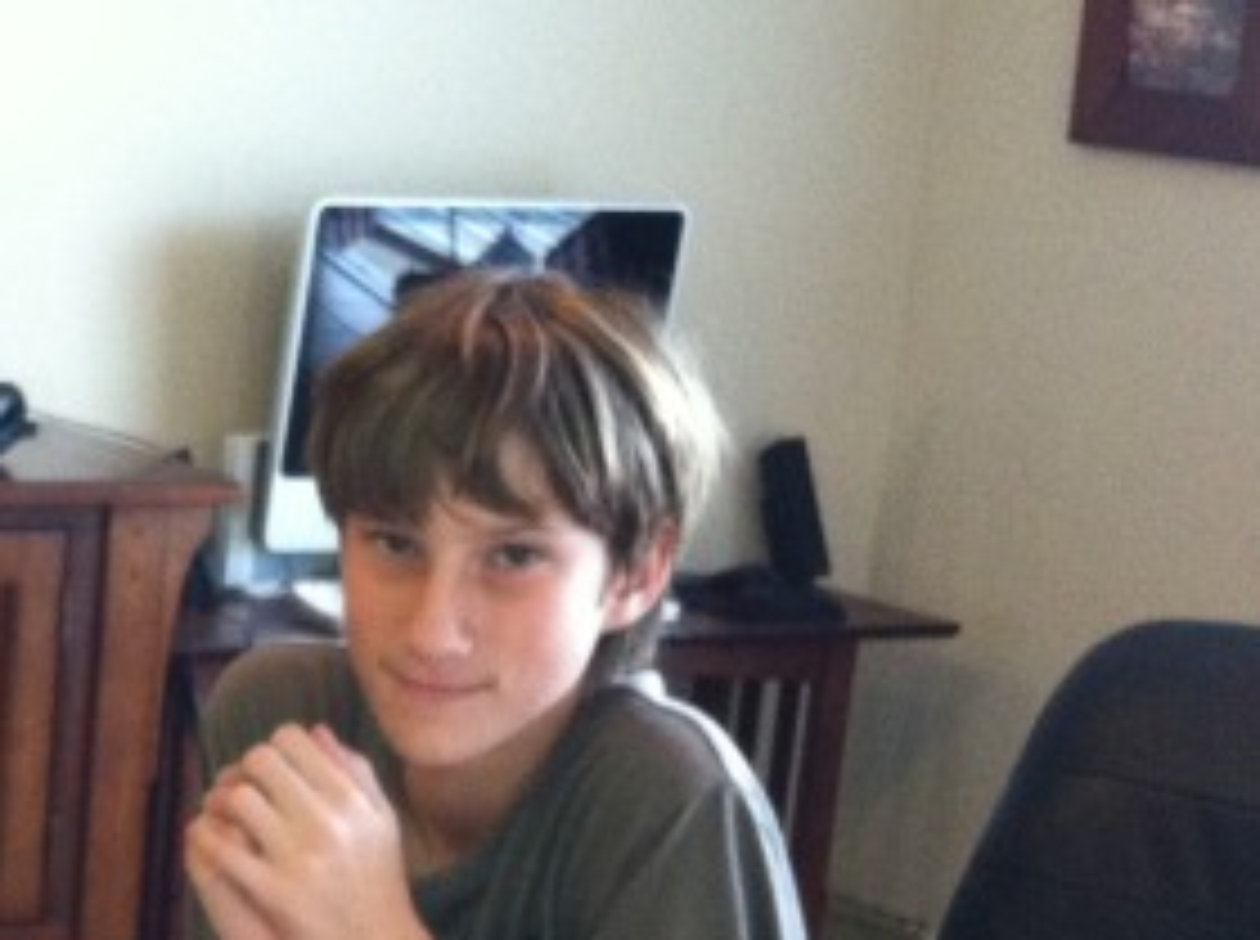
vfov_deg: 14.5
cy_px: 947
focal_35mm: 100
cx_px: -342
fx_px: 3634
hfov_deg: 18.4
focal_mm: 3.85
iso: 250
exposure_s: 1/15
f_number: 2.8
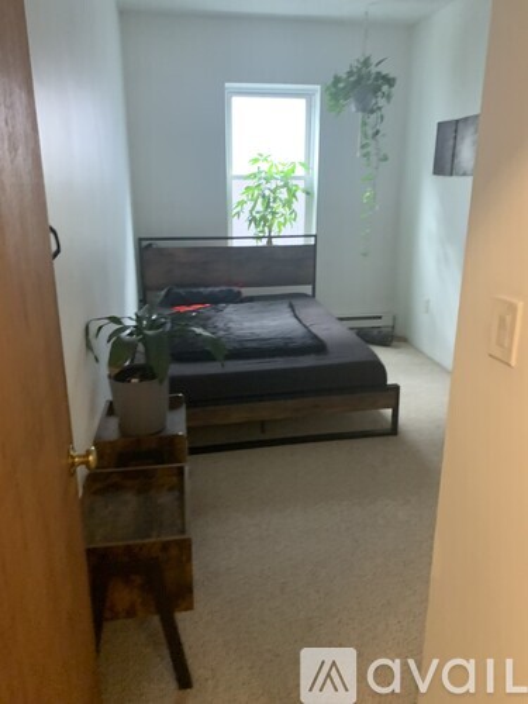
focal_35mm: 26
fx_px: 529
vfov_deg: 67.3
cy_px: 352
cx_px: 264
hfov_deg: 53.1
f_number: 1.8
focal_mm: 4.25
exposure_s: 1/40
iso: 320
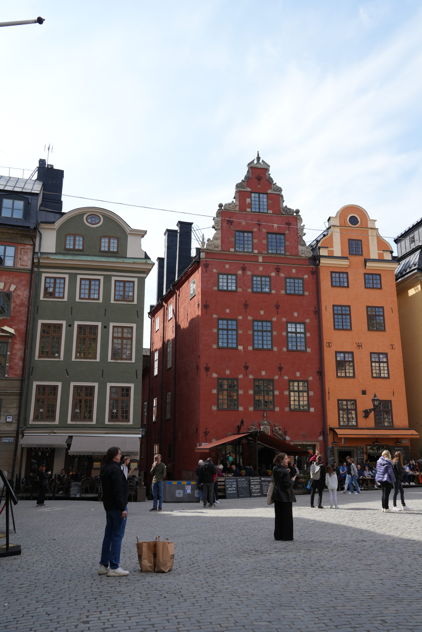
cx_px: 211
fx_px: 510
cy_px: 316
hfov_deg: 45.0
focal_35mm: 29
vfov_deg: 63.7
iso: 100
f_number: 6.3
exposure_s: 1/200
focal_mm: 29
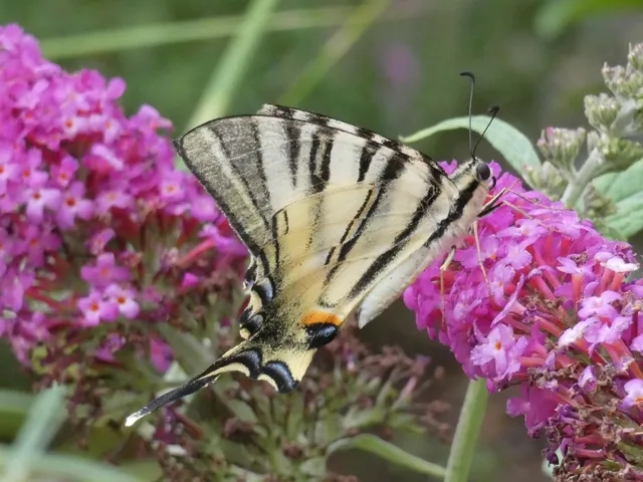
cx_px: 322
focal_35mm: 164
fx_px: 3046
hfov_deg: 12.0
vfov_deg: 9.1
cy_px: 241
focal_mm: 29.5
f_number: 5.4
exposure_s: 1/80
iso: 640
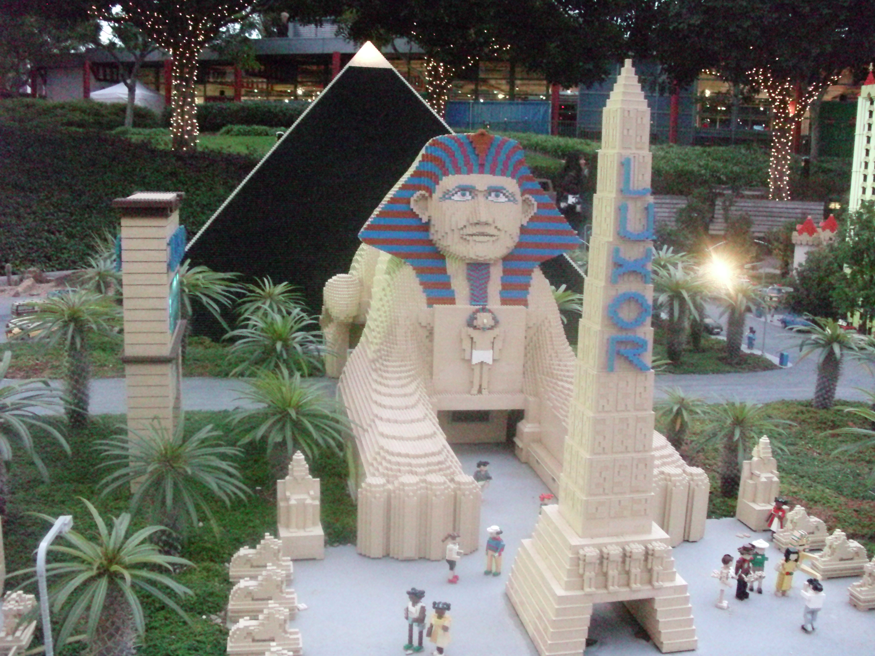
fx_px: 961
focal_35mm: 38
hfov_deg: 49.0
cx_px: 438
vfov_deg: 37.7
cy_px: 328
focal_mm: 6.3
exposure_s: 1/34
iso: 1600
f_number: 3.1
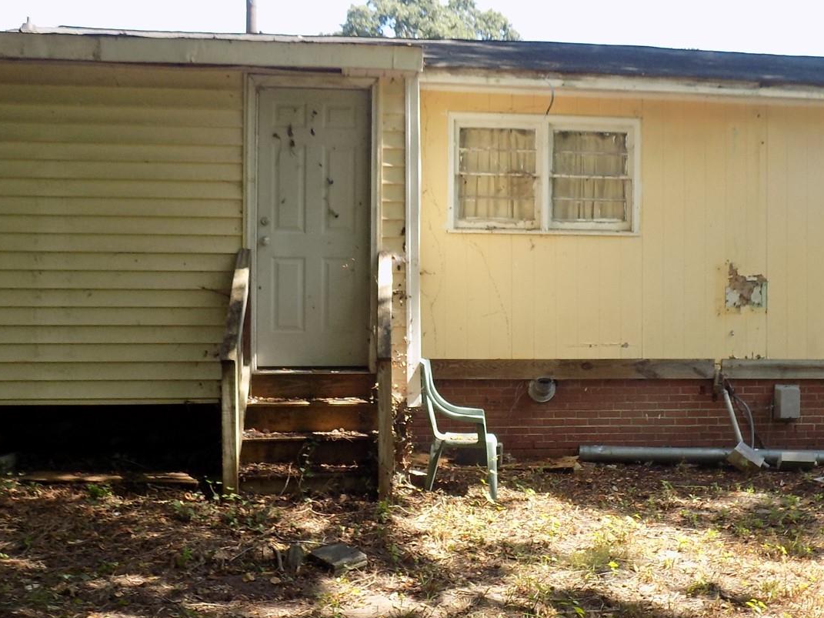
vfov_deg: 32.9
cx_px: 537
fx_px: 1047
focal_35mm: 44
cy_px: 332
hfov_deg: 42.5
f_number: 3.1
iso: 80
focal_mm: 4
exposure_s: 1/160
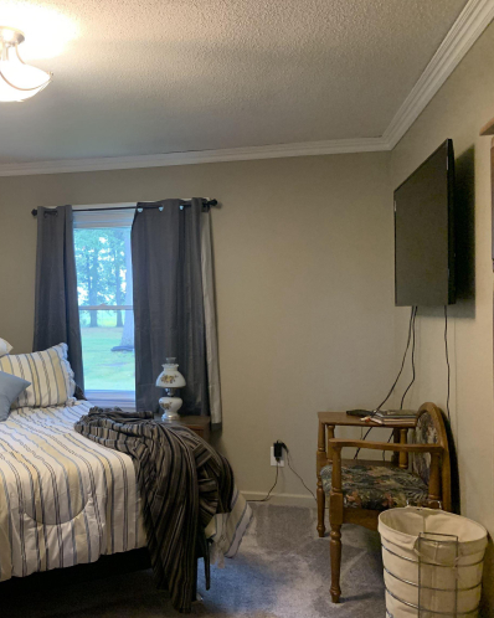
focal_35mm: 34
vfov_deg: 52.9
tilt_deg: +0.0
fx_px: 622
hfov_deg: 41.7
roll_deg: -0.2
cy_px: 309
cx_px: 109
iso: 320
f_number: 1.8
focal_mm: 4.25
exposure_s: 1/60
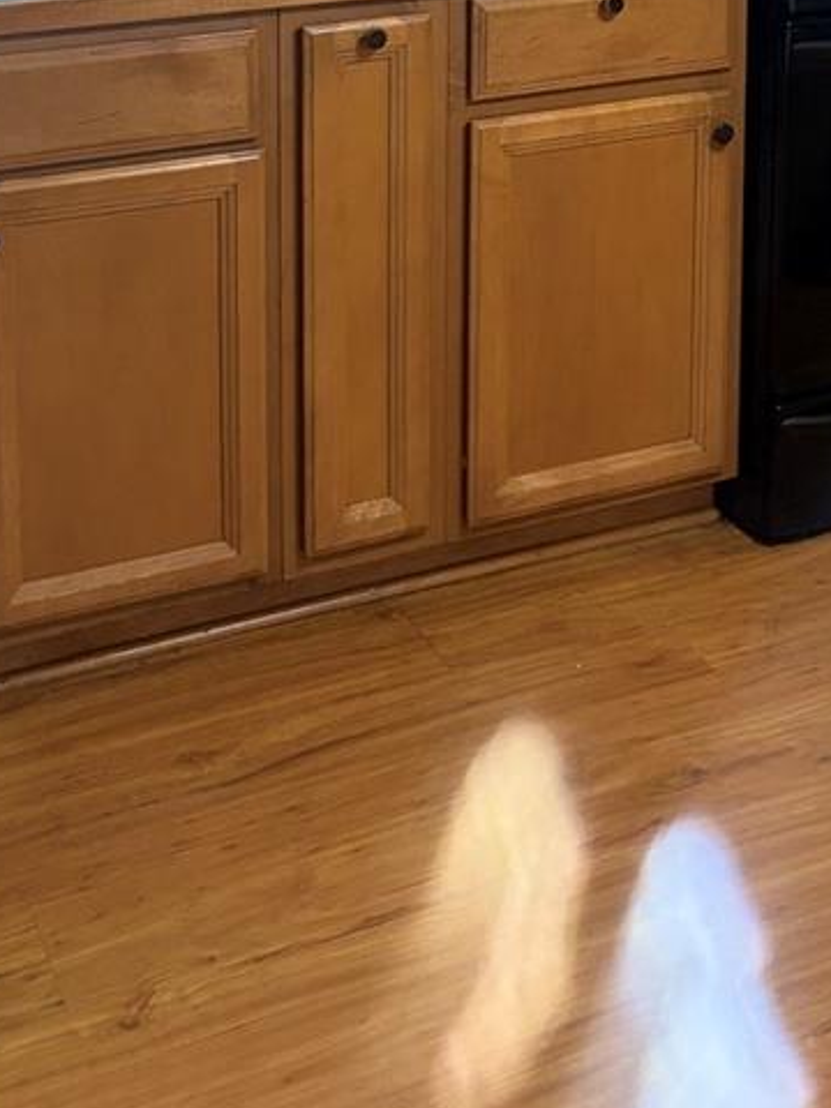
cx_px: 674
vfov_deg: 27.2
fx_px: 2081
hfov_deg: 22.3
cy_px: -129
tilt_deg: -7.7
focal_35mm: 65
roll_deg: +0.8
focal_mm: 5.96
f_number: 1.6
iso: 200
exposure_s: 1/60
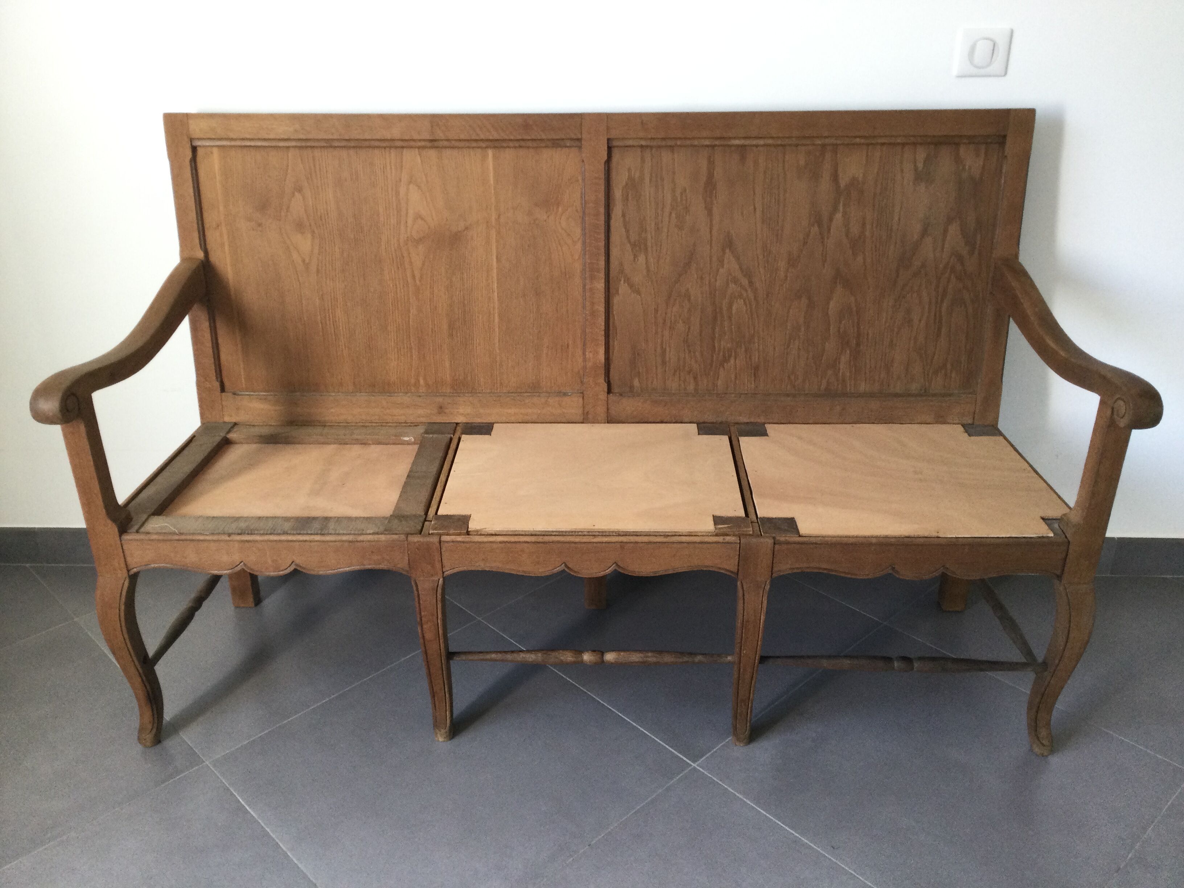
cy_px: 444
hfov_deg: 58.4
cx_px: 592
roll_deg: +1.3
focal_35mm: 31
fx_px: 1060
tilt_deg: -25.1
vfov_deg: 45.4
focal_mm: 3.3
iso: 50
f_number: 2.4
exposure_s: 1/33
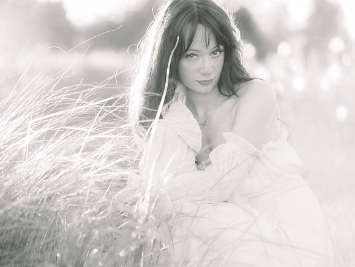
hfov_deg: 21.3
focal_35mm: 92
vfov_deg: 16.1
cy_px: 134
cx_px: 178
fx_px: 943
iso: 160
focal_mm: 85
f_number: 2.2
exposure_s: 1/200
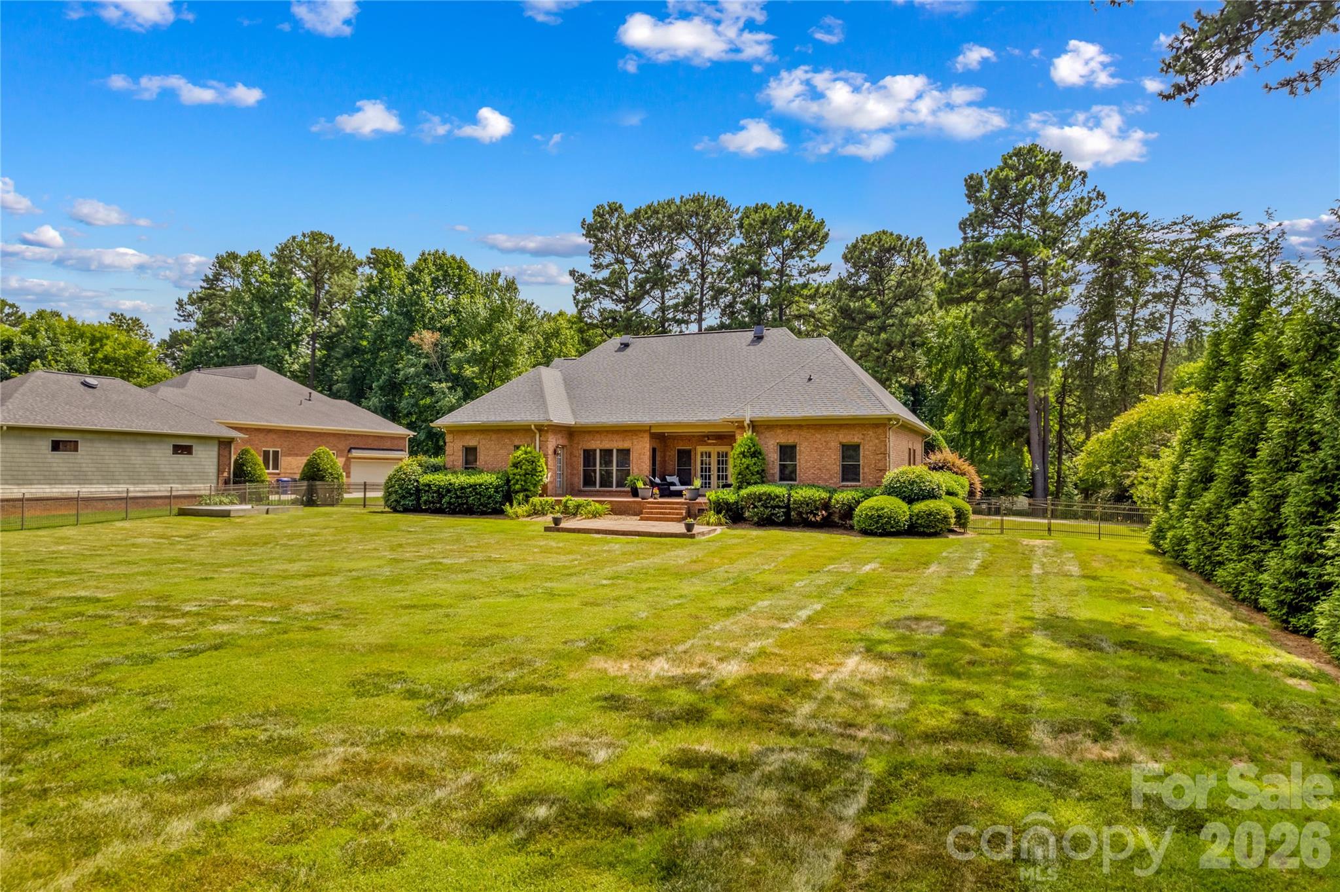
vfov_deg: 57.2
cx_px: 670
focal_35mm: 22
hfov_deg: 78.6
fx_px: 818
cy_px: 446
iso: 100
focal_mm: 8.38
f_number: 2.8
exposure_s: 1/1000
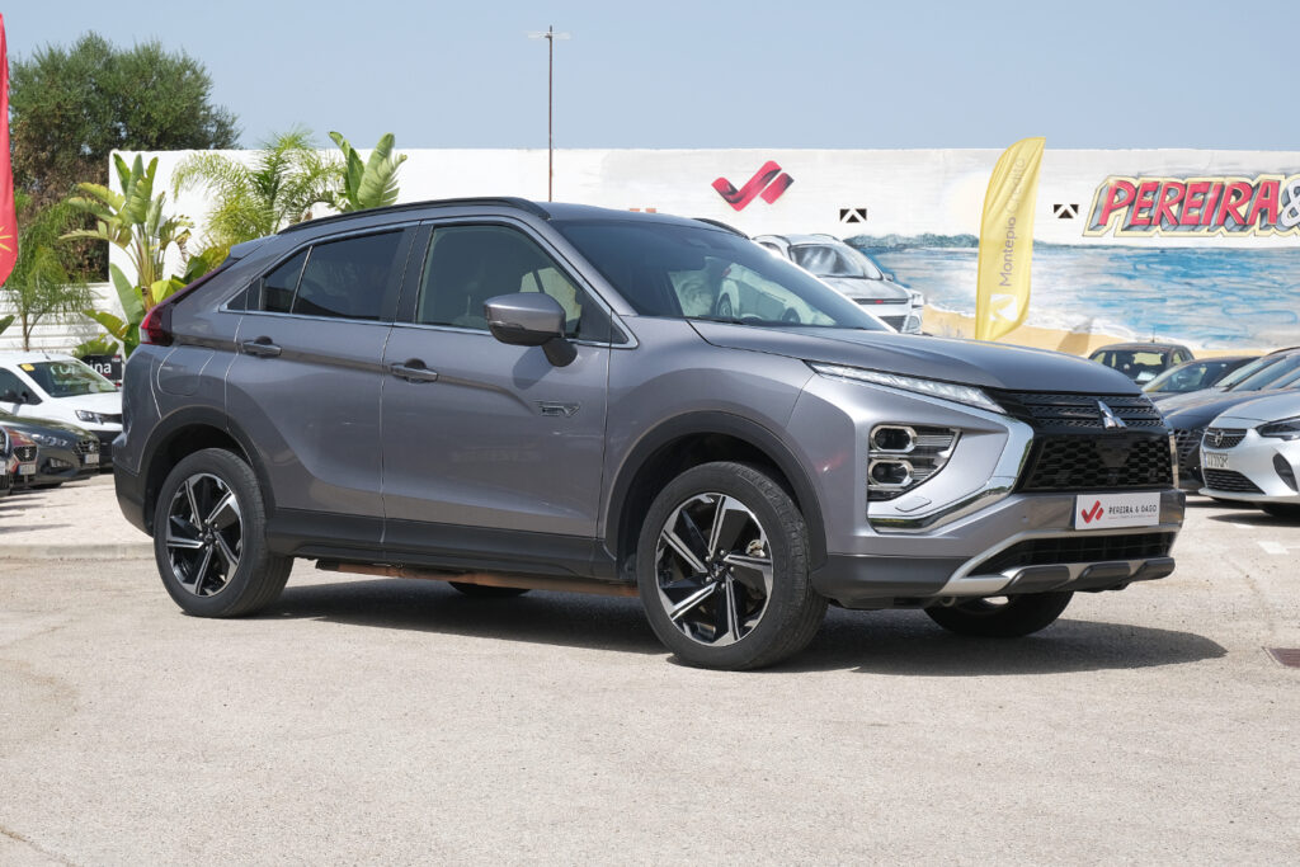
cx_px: 650
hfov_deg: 33.9
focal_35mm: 59
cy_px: 434
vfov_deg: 23.0
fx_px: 2131
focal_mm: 39.6
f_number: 9
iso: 160
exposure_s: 1/320
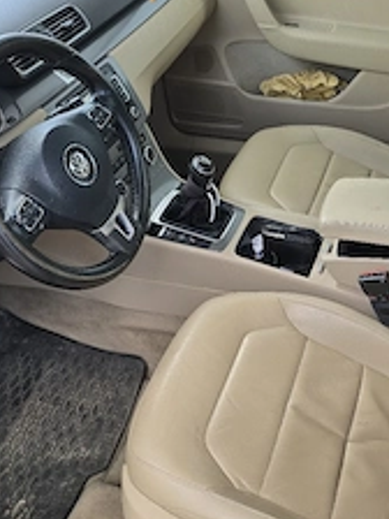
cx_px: 183
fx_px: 614
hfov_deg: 35.1
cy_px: 253
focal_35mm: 41
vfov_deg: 45.8
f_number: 1.7
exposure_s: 1/182
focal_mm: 6.3
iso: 40
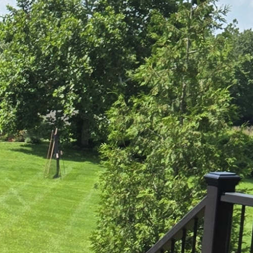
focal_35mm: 162
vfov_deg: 10.1
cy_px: 469
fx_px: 1340
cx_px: -129
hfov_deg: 10.4
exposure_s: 1/1429
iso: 25
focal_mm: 5.4
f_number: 1.8
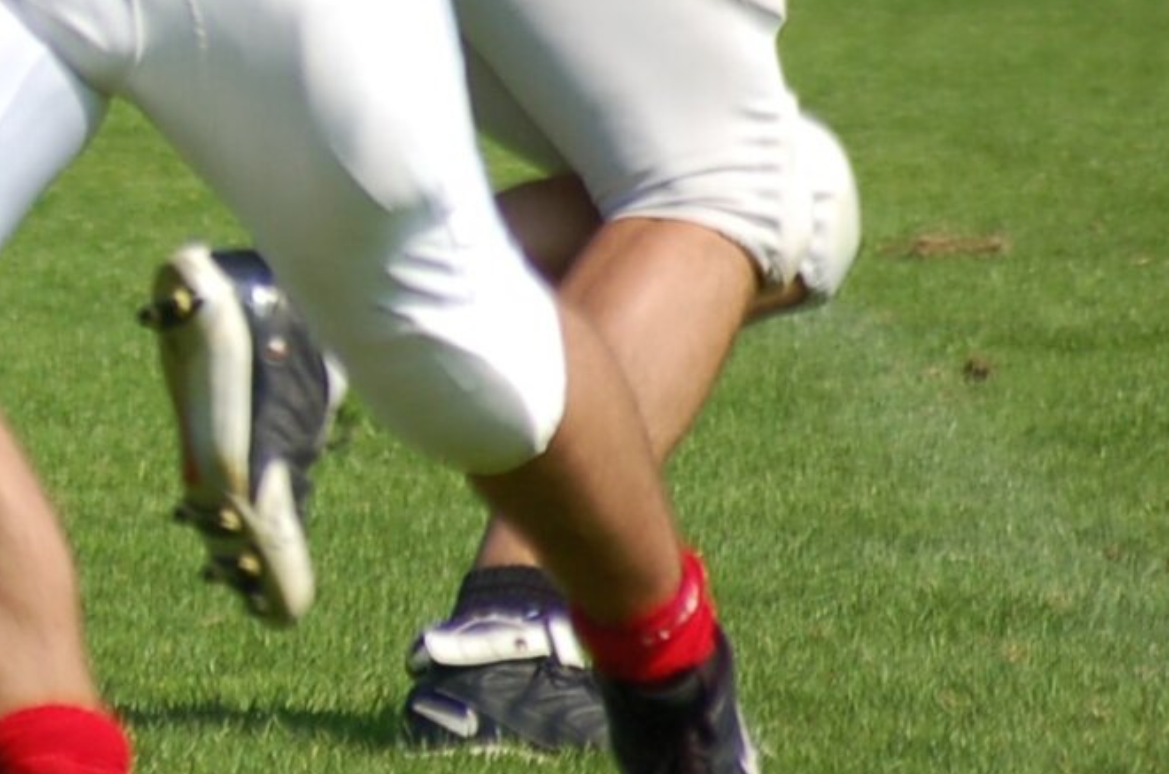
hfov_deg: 1.7
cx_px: -352
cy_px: -248
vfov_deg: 1.1
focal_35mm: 1200
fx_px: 38882
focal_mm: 240
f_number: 5.3
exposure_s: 1/1250
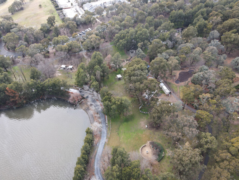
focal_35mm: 24
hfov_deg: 71.6
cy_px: 90
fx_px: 166
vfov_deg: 56.8
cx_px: 120
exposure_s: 1/60
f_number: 2.8
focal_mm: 4.5
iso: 100
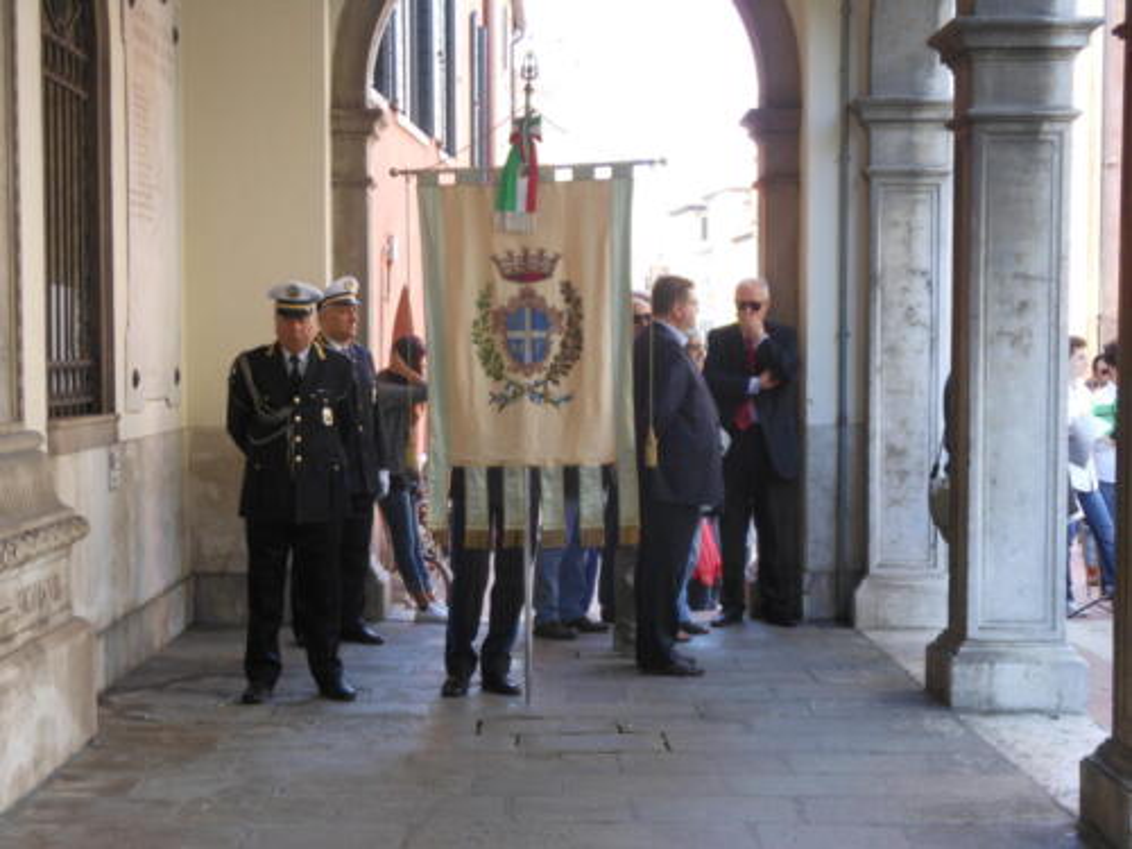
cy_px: 424
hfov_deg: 29.4
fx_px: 2158
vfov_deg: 22.3
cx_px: 566
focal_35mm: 66
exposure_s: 1/40
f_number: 4.3
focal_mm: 11.7
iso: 80
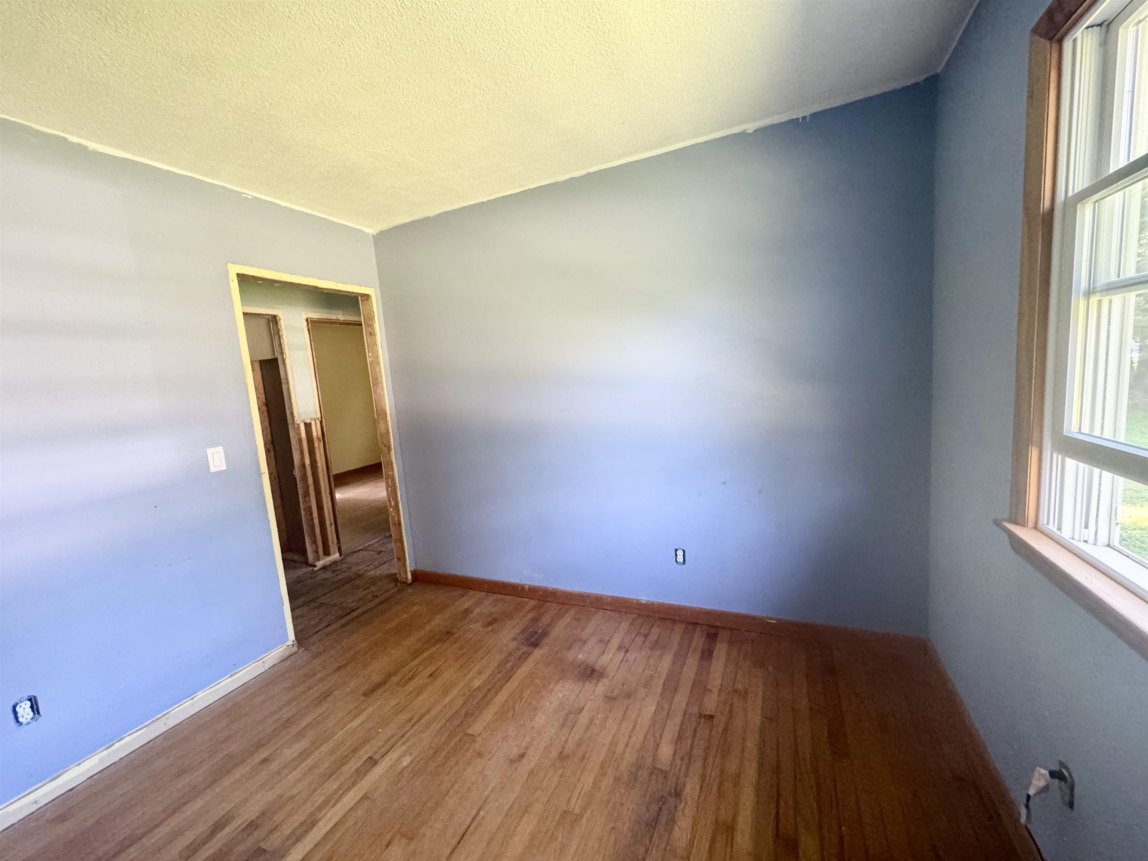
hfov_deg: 102.1
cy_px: 430
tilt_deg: -7.9
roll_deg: +4.7
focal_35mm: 14
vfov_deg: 85.7
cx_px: 574
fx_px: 464
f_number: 2.2
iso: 640
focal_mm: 2.22
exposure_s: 1/60
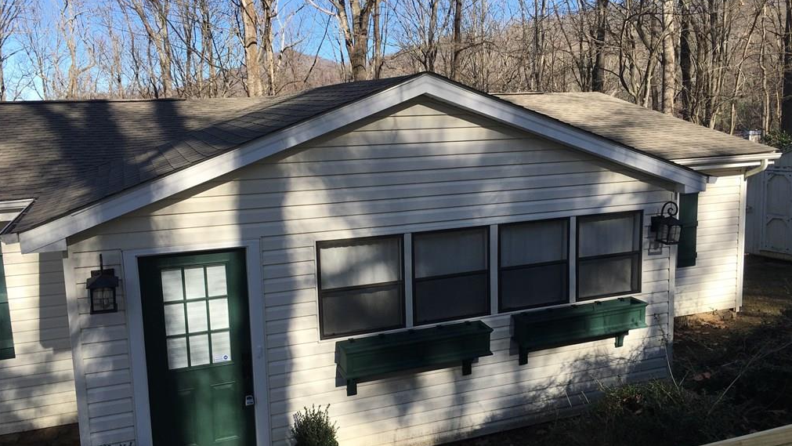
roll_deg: +1.0
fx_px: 672
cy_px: 228
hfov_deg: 61.0
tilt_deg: -8.9
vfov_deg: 36.7
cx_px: 397
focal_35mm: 32
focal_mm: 4.15
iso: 25
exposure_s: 1/905
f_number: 2.2
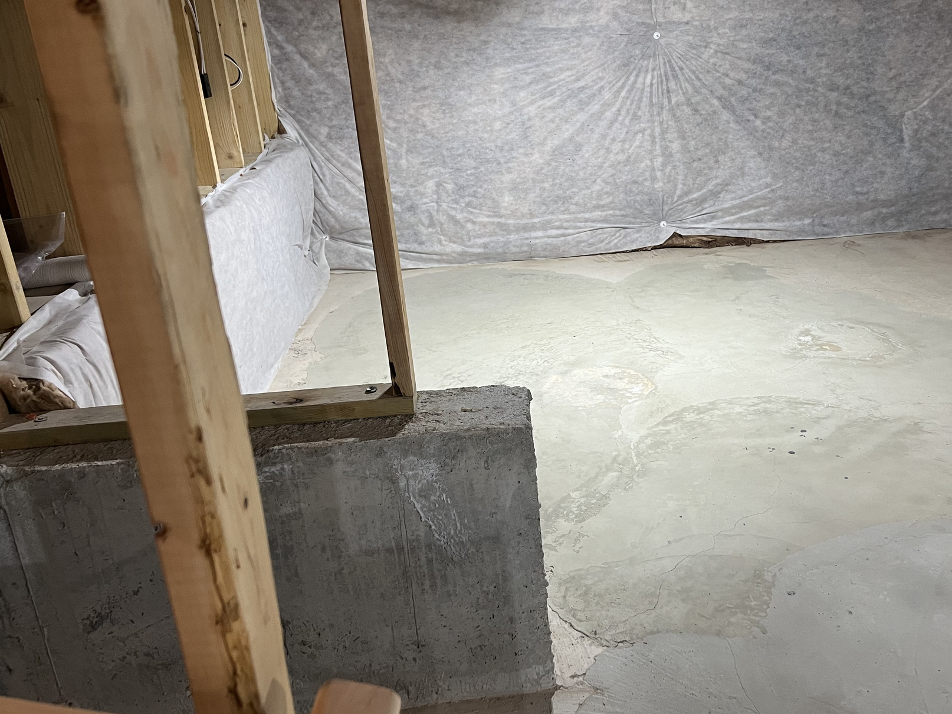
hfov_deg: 54.7
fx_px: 907
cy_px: 315
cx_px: 593
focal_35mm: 33
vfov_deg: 42.9
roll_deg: +3.1
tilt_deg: -19.6
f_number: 1.5
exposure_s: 1/60
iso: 125
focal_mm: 5.7
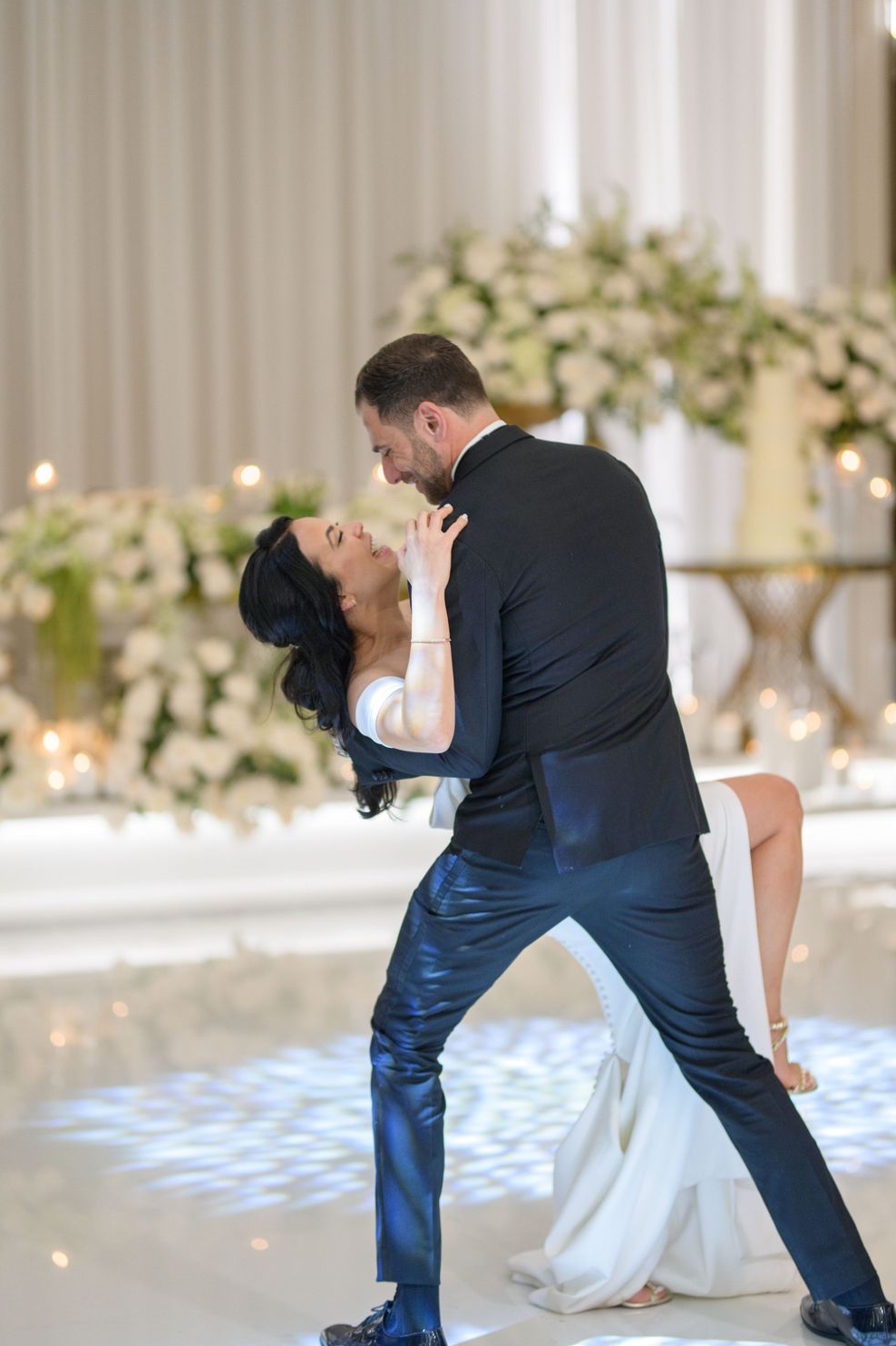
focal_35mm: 86
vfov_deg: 23.6
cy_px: 675
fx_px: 3212
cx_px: 447
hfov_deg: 15.9
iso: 1000
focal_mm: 85
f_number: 1.4
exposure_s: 1/200
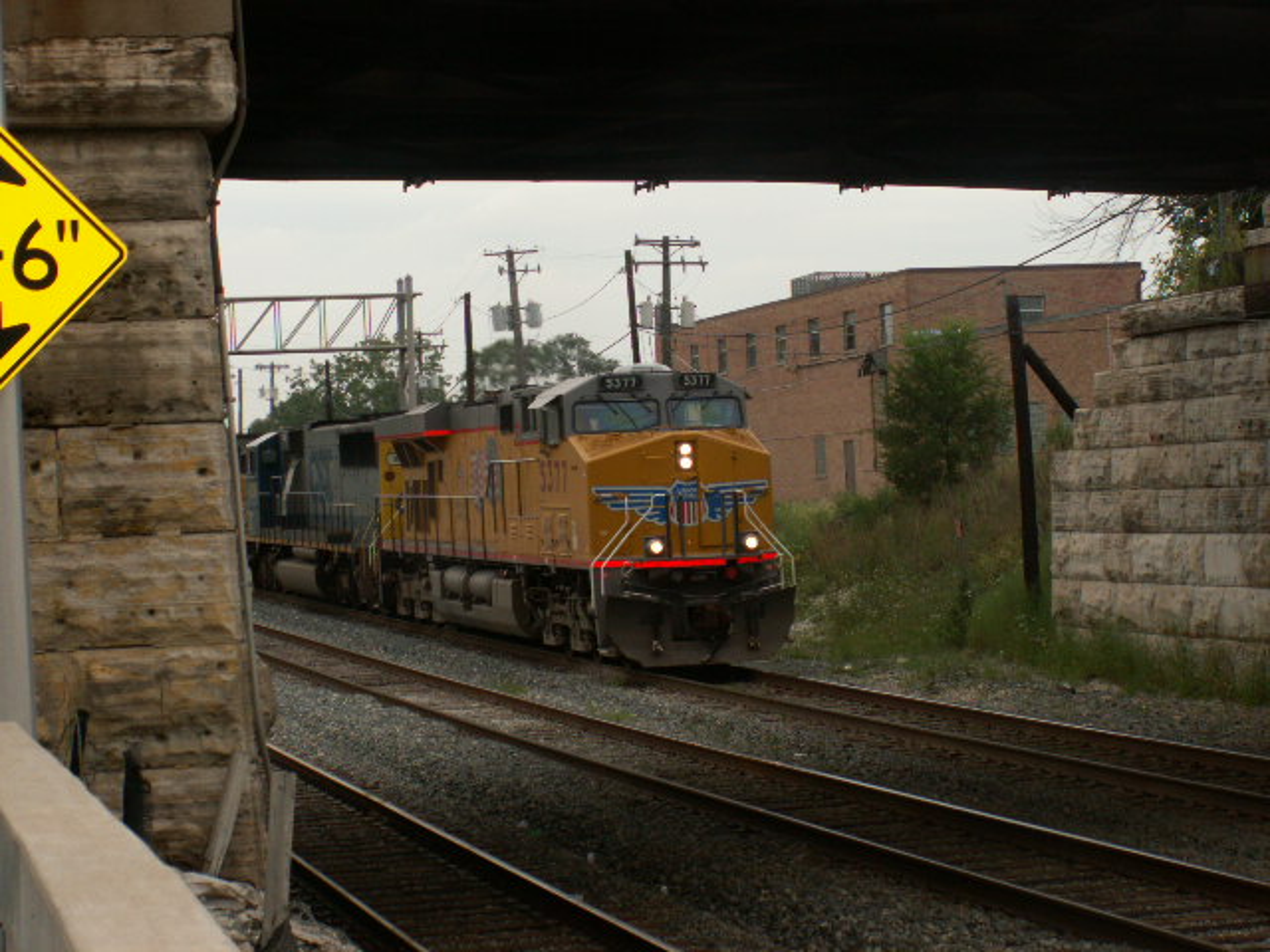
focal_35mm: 81
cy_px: 476
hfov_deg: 24.1
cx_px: 635
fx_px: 2972
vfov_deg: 18.2
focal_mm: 13.49
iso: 50
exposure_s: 1/125
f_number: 5
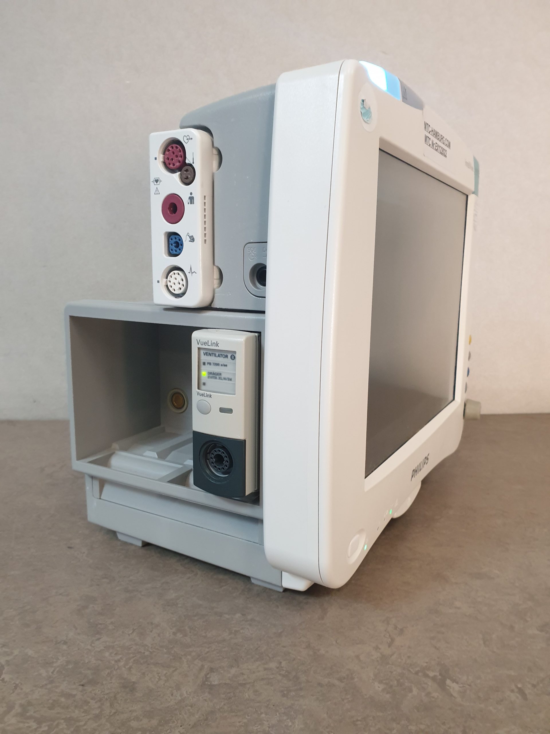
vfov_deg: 67.3
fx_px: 551
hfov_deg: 53.1
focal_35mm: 26
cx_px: 275
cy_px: 367
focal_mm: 4.3
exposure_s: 1/50
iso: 320
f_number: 2.4
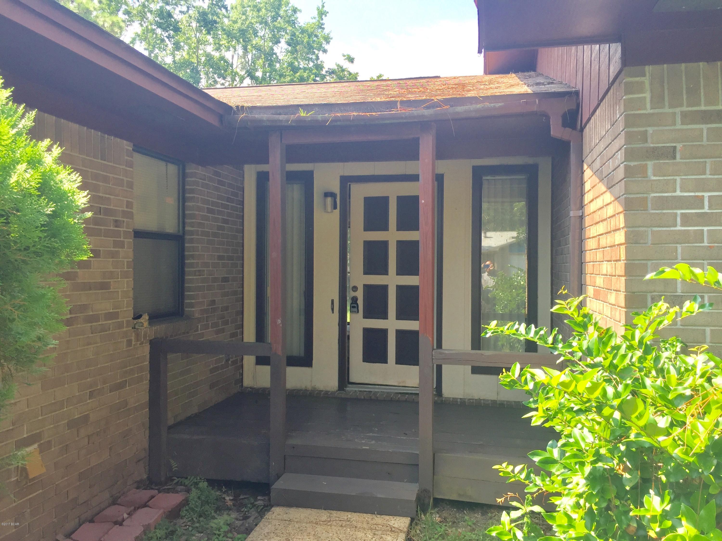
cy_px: 270
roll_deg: -1.2
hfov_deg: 61.7
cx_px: 361
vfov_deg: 48.2
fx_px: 605
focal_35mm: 29
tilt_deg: -0.8
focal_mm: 4.15
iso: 32
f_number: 2.2
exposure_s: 1/350
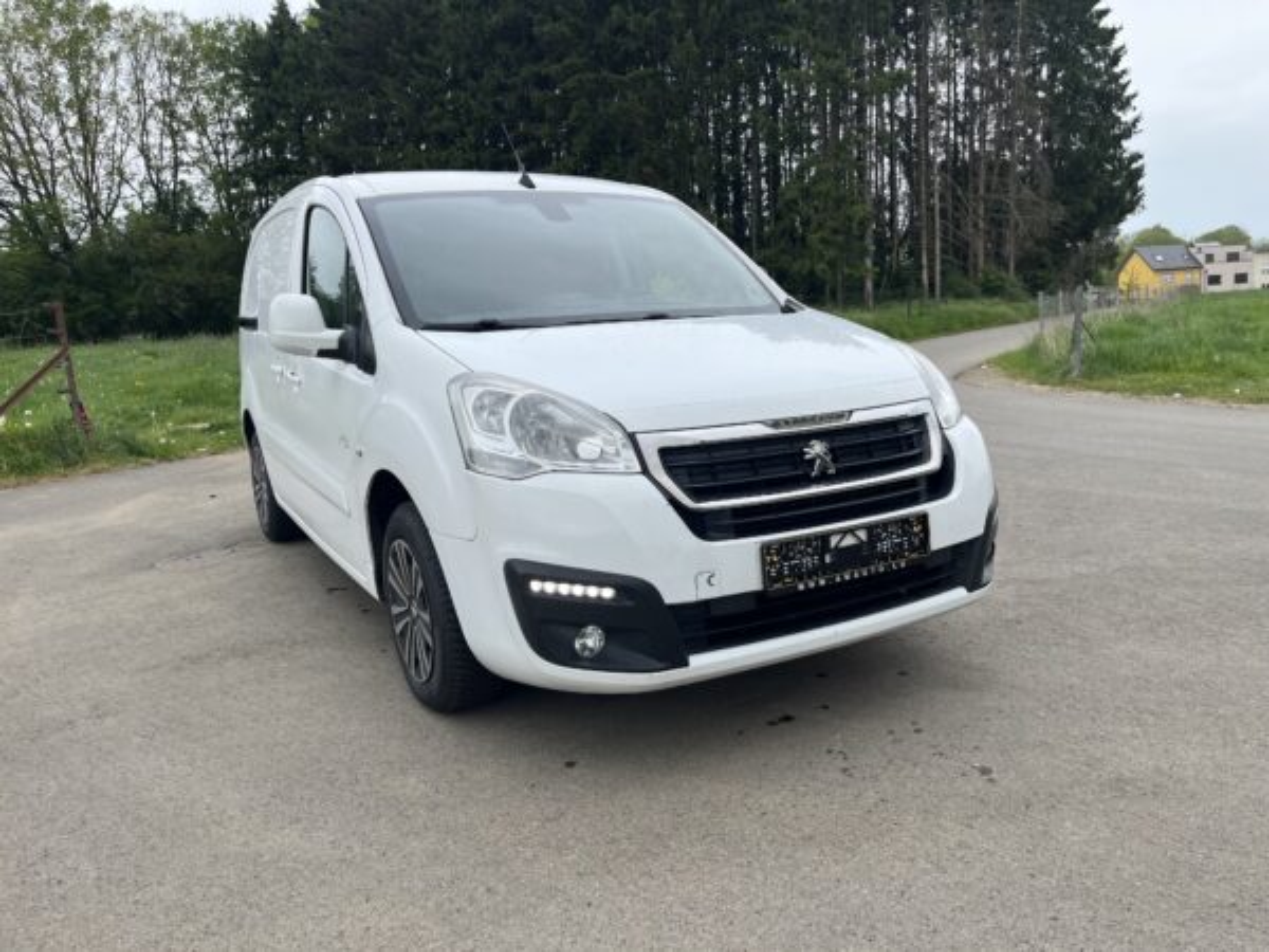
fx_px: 953
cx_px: 634
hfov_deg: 67.3
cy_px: 476
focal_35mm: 26
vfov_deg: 53.1
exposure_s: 1/1721
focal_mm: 5.1
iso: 50
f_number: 1.6
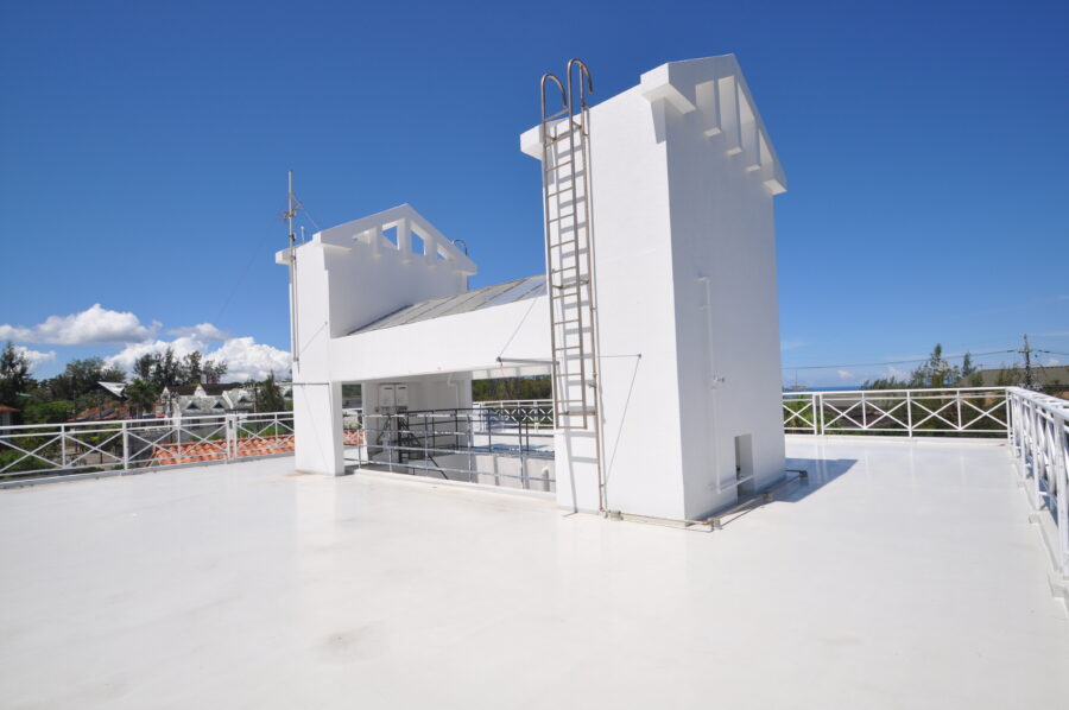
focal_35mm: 17
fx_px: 512
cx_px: 534
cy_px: 355
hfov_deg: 92.5
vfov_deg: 69.5
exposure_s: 1/500
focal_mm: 11.5
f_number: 11
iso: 200
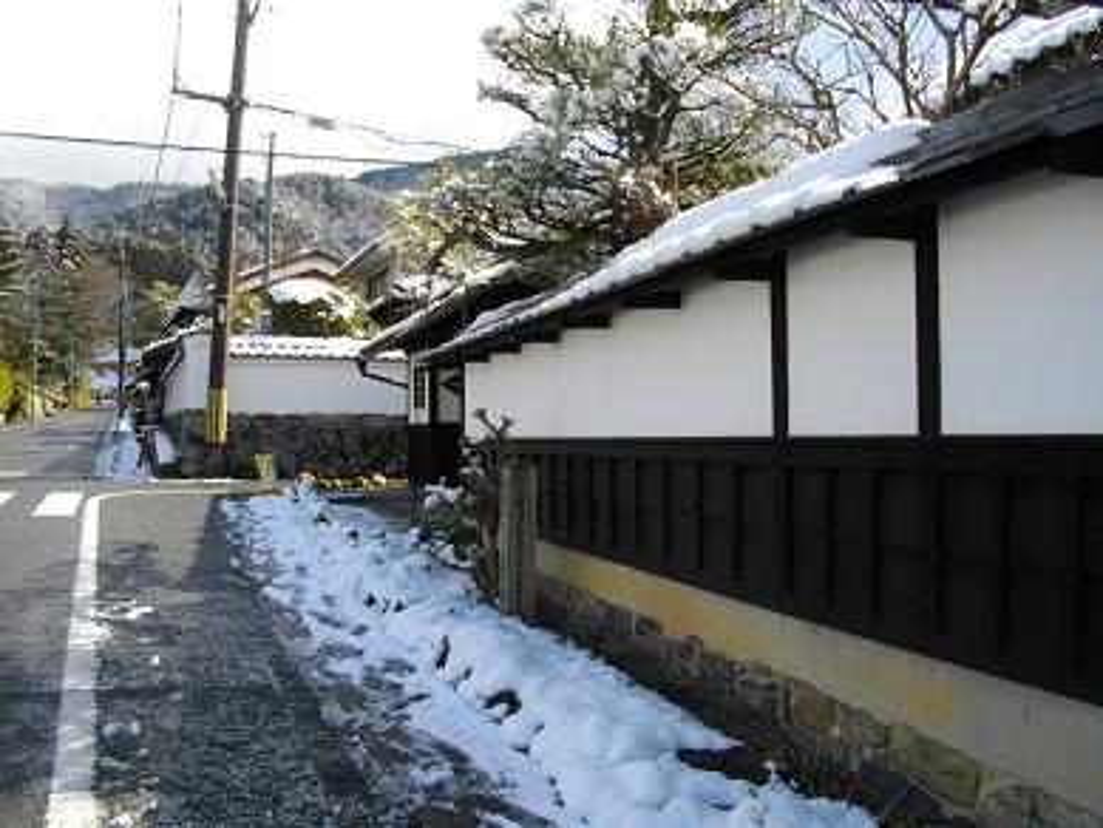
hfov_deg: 56.8
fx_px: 1020
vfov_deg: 44.2
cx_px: 552
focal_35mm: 32
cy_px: 414
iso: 100
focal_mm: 5.7
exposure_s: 1/250
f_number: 5.5
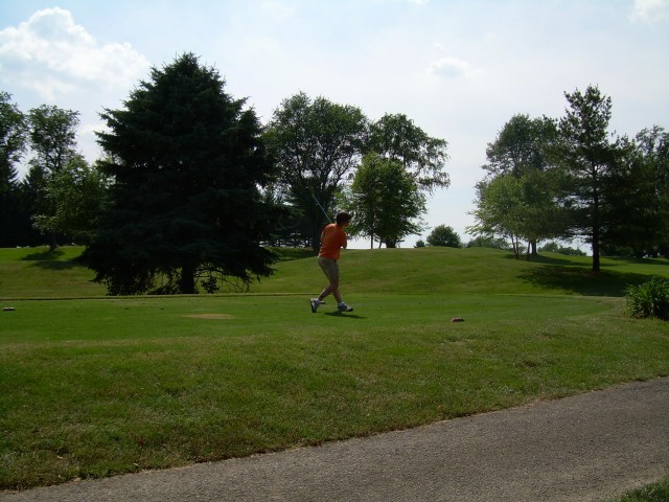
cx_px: 334
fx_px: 734
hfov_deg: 49.0
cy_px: 251
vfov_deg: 37.7
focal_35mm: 38
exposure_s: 1/771
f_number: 4.6
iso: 50
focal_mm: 6.3
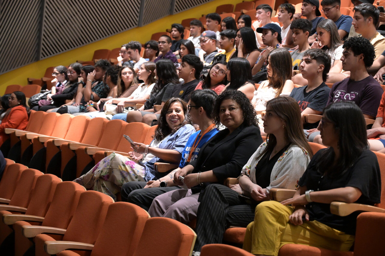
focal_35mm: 63
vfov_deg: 21.5
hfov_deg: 31.9
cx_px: 192
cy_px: 128
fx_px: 673
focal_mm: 63
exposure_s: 1/100
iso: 7200
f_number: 4
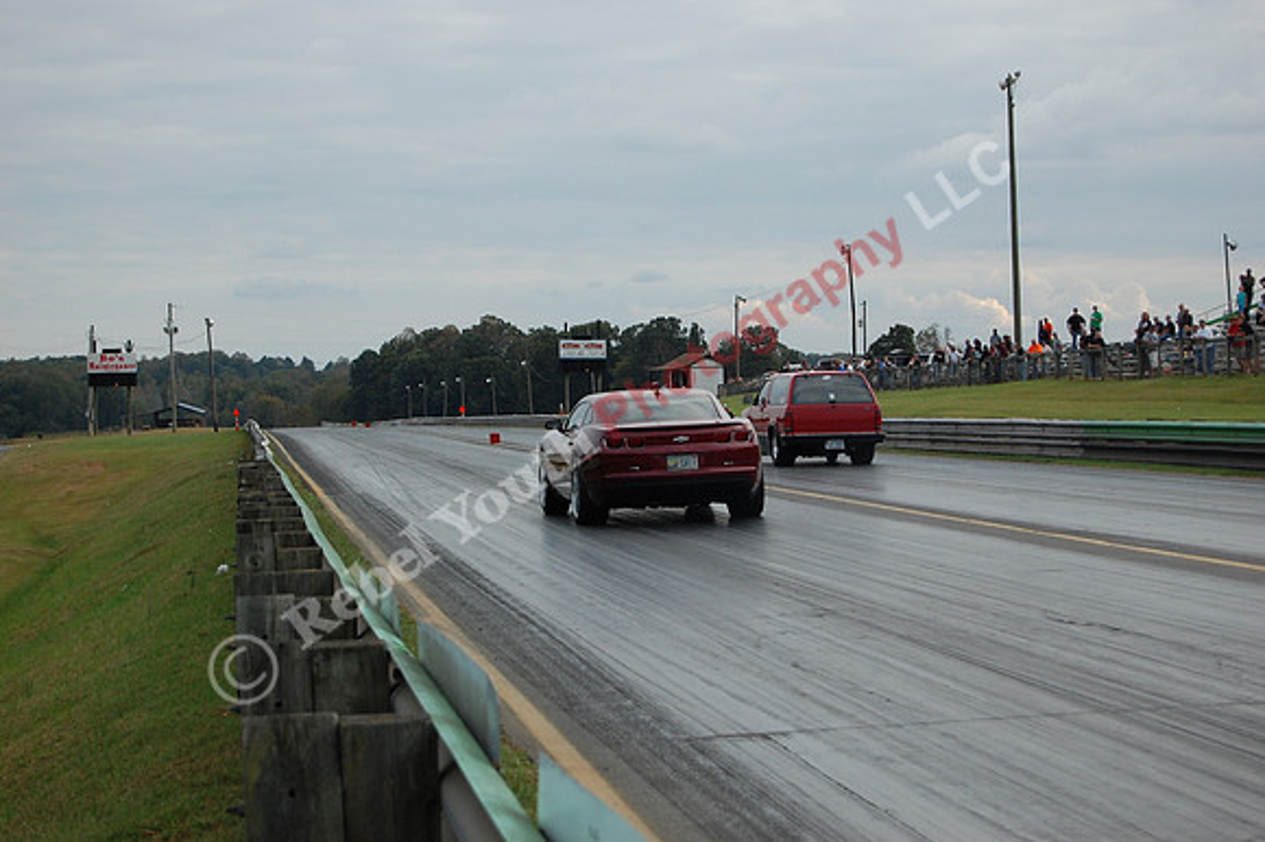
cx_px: 632
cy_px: 421
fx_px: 2897
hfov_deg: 24.6
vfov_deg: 16.5
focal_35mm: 82
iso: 400
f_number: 5.6
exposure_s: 1/800
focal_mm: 55
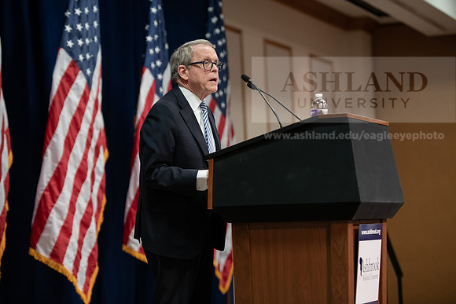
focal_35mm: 120
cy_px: 152
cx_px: 228
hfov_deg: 17.1
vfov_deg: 11.4
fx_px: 1520
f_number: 3.2
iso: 2000
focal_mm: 120
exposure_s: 1/200
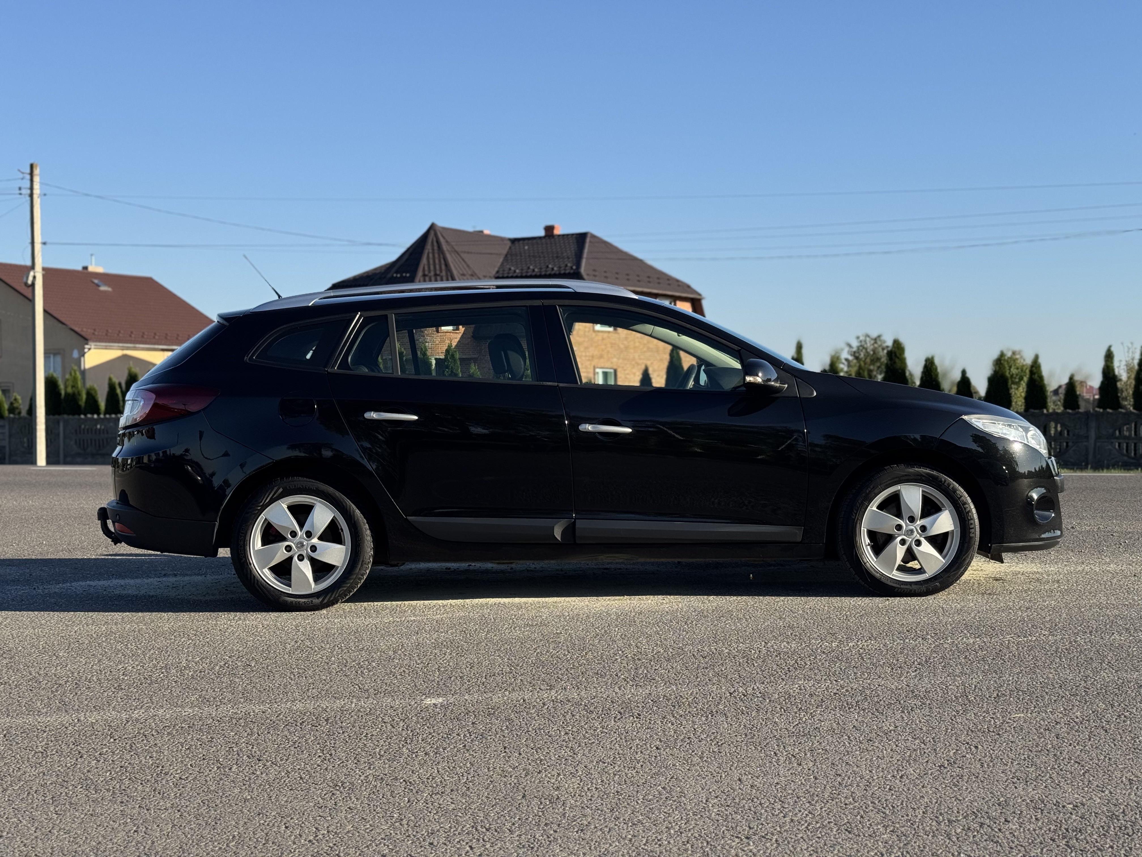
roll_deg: -0.1
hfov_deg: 39.7
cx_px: 571
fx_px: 1584
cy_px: 428
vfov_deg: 30.3
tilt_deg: -0.5
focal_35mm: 48
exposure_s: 1/3096
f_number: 1.78
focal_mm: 6.76
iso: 64
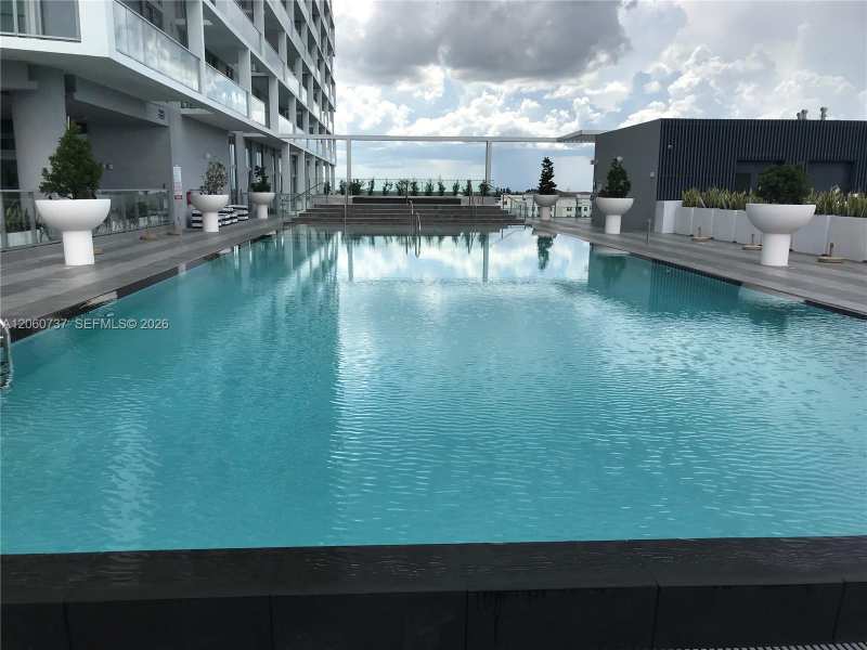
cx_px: 434
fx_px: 701
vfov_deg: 49.7
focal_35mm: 28
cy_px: 325
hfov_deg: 63.4
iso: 20
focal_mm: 3.99
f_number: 1.8
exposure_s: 1/2740
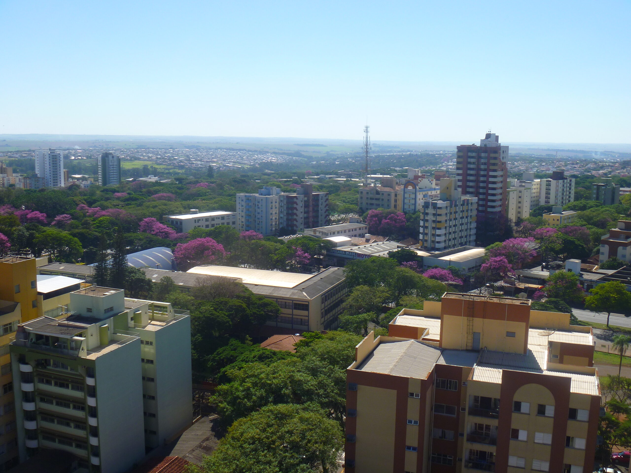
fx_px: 638
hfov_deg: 52.6
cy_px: 236
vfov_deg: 40.7
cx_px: 316
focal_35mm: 35
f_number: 5.6
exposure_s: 1/250
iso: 80
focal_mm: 6.3
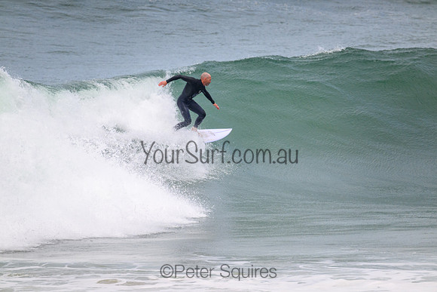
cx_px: 218
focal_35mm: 800
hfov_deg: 2.6
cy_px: 146
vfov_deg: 1.7
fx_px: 9713
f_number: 11
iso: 900
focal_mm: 800
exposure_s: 1/2000
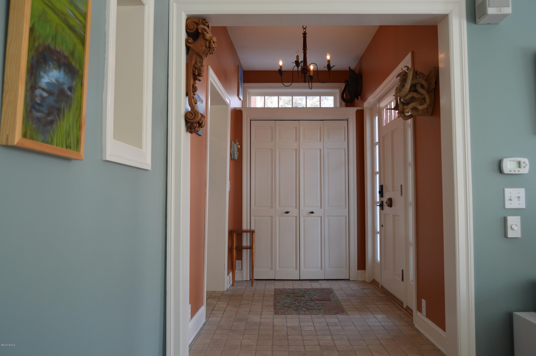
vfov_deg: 47.8
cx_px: 268
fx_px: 402
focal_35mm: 27
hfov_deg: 67.4
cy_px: 178
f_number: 5
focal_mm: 18
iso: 400
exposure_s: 1/100
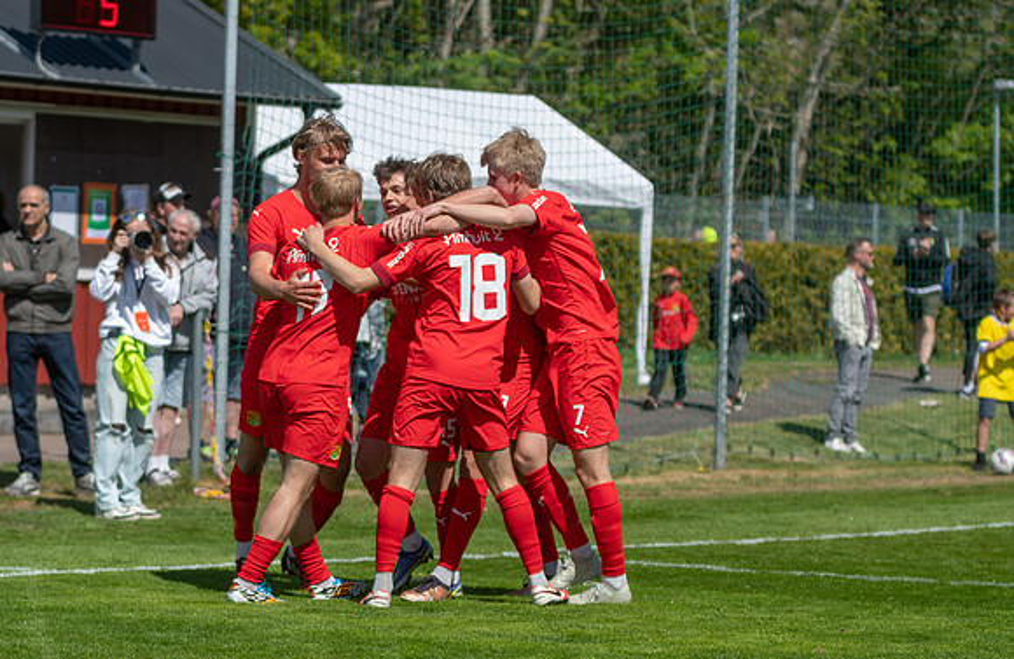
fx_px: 3872
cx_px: 418
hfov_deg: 14.9
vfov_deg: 9.7
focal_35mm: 139
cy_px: 335
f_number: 3.2
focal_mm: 78
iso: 100
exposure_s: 1/1600
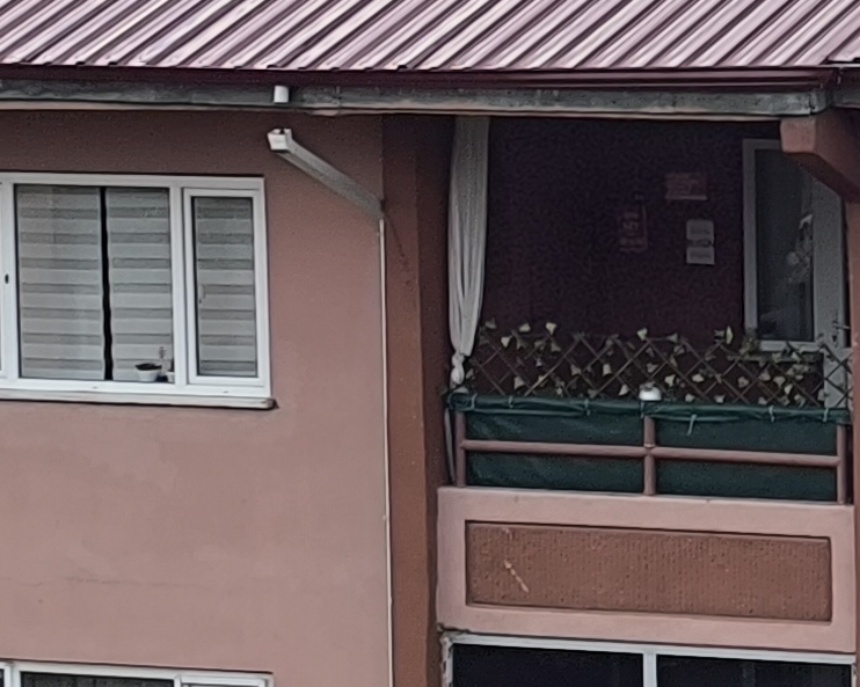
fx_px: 6284
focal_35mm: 247
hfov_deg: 7.6
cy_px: -476
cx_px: 1489
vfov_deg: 6.2
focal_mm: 6.14
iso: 50
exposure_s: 1/510
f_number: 1.65
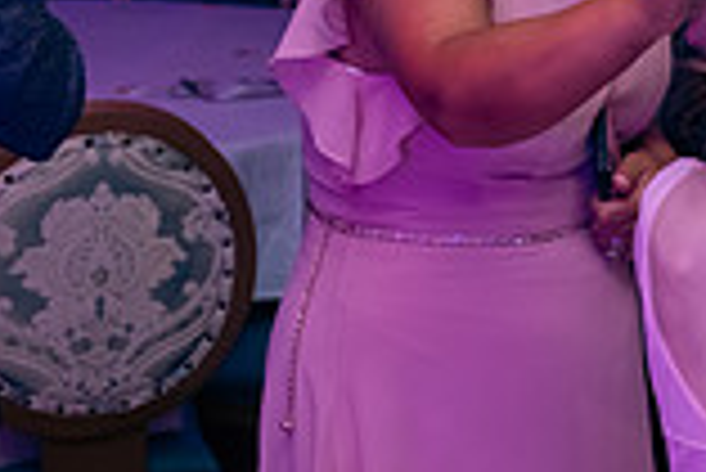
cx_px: 1003
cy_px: 88
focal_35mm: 148
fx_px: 2905
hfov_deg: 13.2
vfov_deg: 9.3
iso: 1000
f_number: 3.5
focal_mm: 40
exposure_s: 1/160
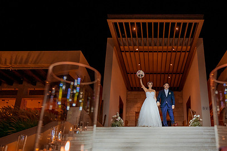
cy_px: 92
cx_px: 157
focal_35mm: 34
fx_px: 214
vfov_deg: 38.6
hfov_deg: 54.3
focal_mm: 24
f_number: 4
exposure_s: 1/250
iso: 1600
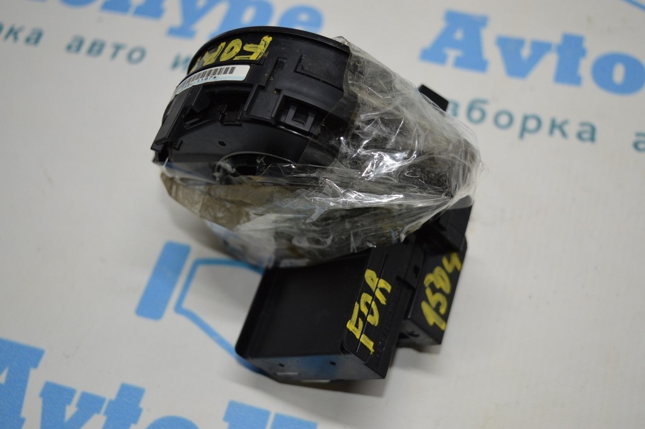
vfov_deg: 28.9
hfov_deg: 42.4
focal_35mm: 46
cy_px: 214
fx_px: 832
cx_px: 322
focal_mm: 31
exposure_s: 1/60
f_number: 4.2
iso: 450
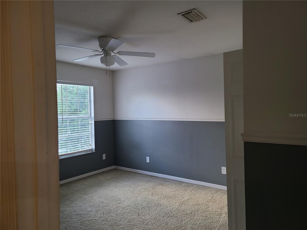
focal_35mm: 26
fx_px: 231
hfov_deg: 67.3
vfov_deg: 53.1
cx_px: 154
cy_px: 115
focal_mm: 5.4
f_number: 1.8
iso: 125
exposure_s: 1/60
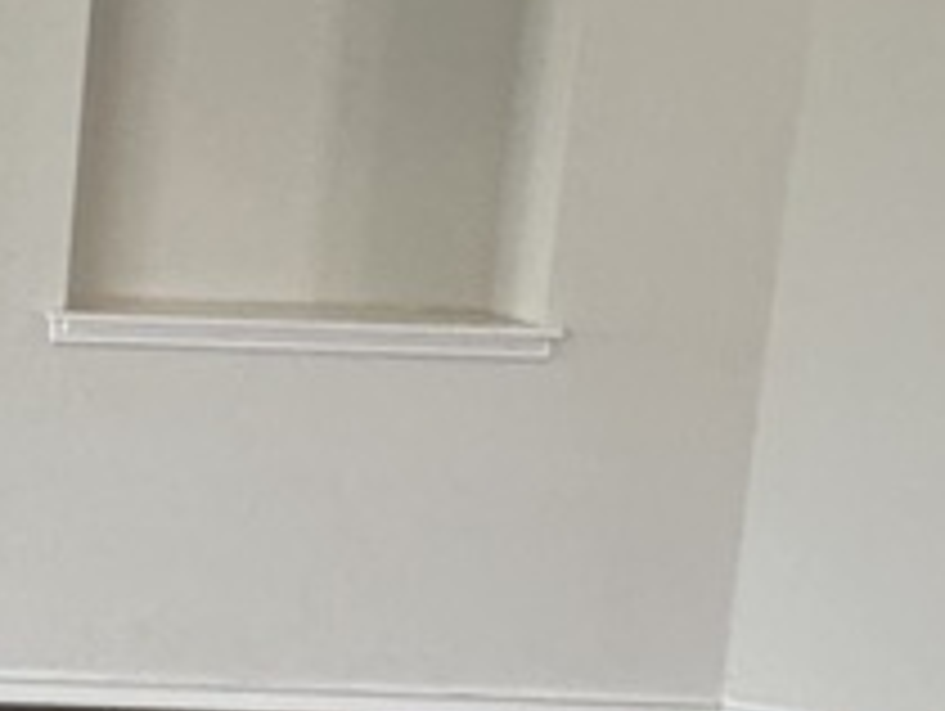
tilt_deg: -12.5
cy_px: 616
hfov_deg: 17.7
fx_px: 2624
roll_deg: -2.4
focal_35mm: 96
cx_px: -585
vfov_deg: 15.3
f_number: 2.2
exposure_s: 1/60
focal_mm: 2.22
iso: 250
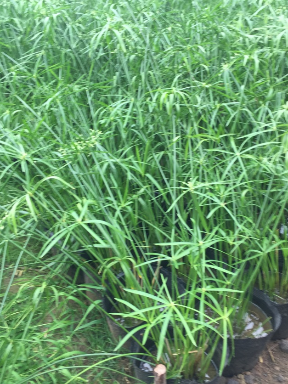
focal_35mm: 37
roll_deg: -0.9
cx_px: 157
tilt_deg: -34.5
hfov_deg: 38.6
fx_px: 410
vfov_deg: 50.1
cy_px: 201
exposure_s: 1/50
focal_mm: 4.15
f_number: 2.2
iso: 40
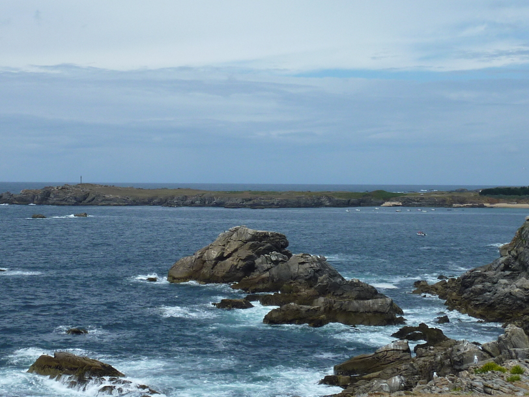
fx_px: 1054
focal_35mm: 69
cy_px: 218
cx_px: 192
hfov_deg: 28.0
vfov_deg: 21.3
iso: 80
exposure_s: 1/640
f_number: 5.6
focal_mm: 5.7
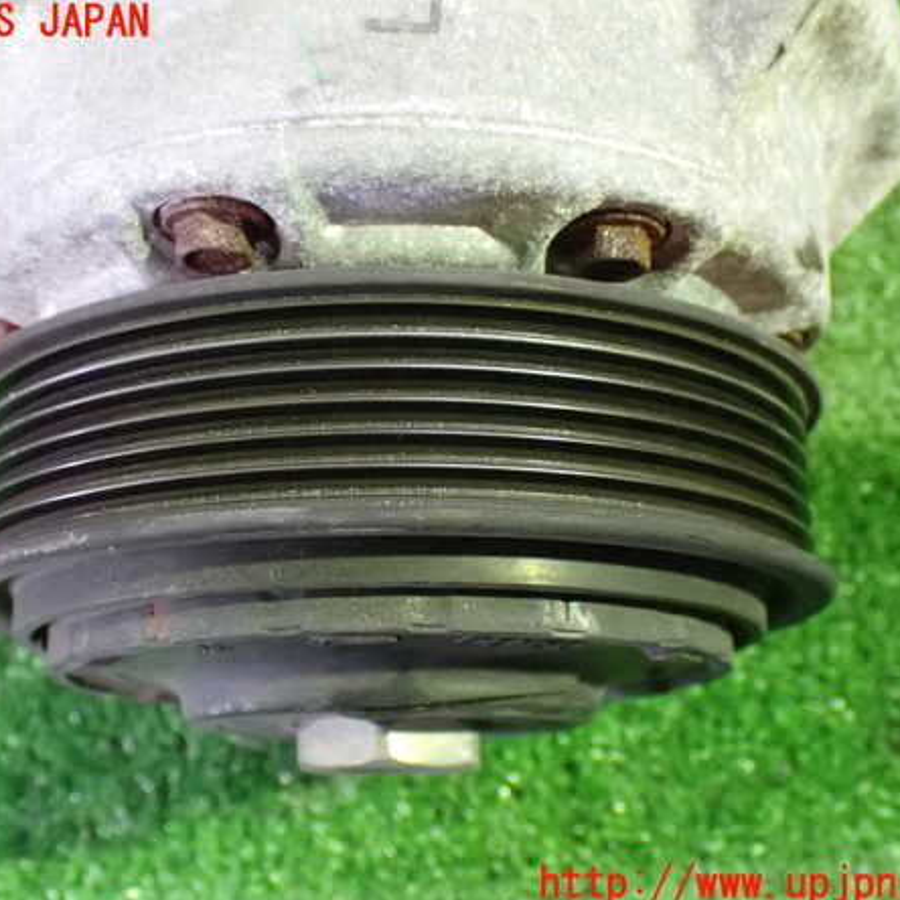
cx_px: 389
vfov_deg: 34.7
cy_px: 454
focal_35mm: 49
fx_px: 1441
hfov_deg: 34.6
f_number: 2.8
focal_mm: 7.31
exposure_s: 1/30
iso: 1600
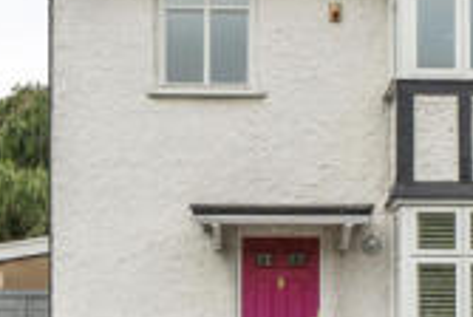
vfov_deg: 19.1
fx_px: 935
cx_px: 310
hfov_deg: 28.2
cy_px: 64
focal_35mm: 71
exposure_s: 1/400
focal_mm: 17
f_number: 8
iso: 400
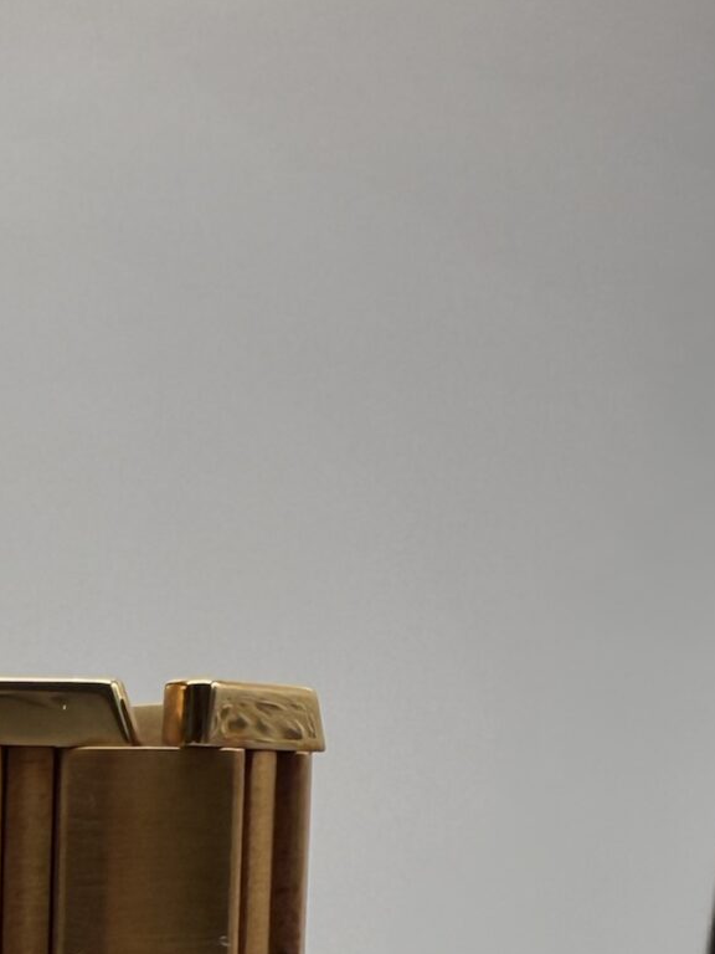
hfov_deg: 16.4
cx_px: -438
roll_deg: -1.3
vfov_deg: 22.5
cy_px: 1147
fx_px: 2203
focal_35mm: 80
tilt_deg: -9.4
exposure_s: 1/426
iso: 40
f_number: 2.2
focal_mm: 2.22
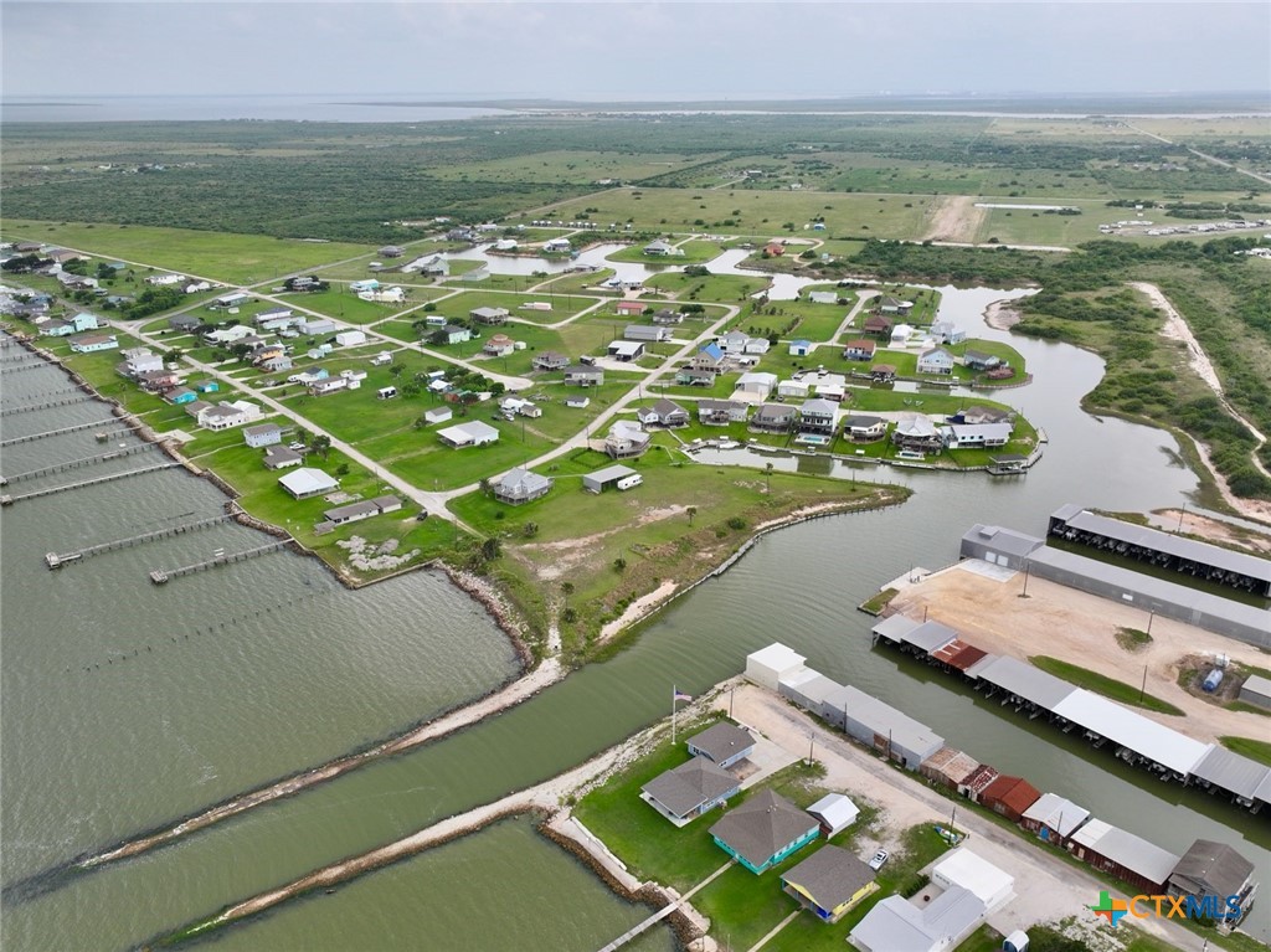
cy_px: 476
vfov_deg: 56.8
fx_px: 881
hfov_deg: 71.6
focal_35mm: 24
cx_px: 636
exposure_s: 1/120
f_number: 2.8
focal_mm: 12.29
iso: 110
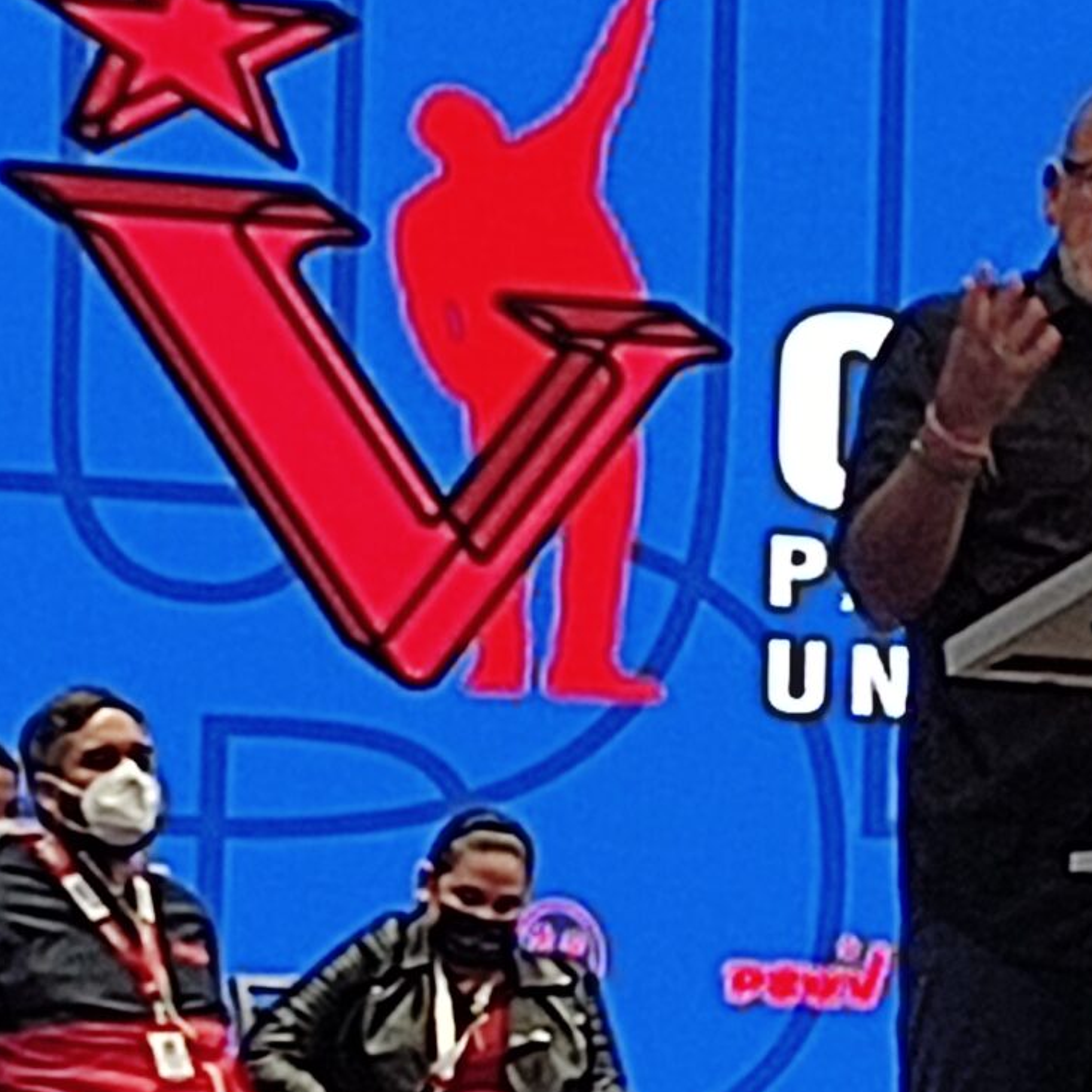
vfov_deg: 6.3
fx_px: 9922
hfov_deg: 6.2
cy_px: 924
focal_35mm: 278
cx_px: 1899
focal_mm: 4.71
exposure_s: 1/50
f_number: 1.79
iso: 78
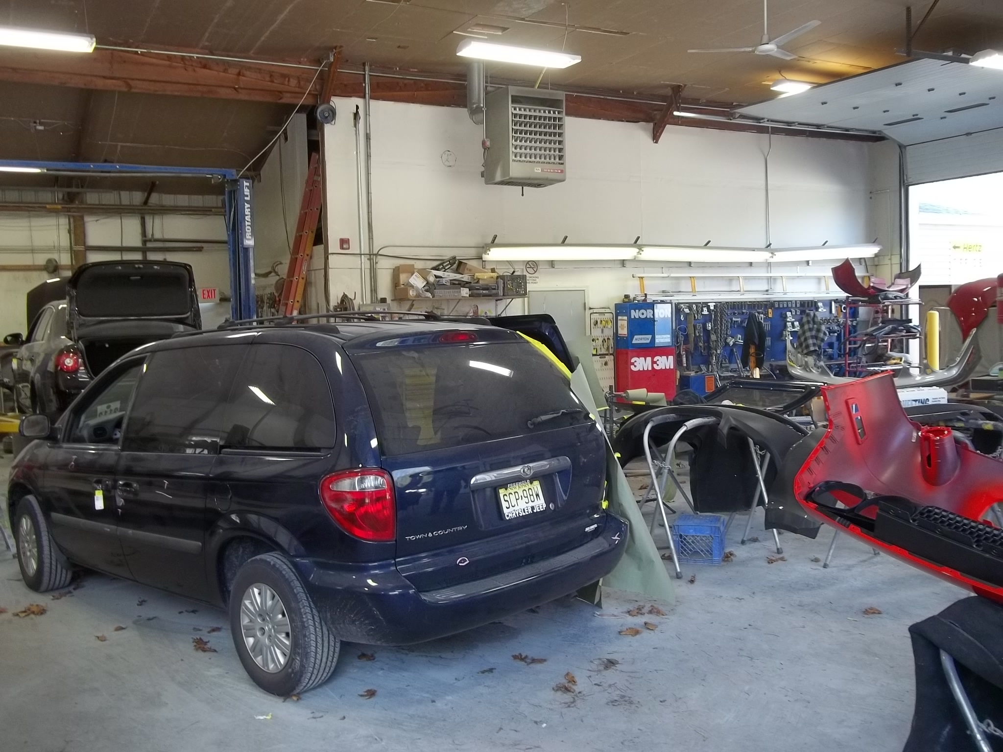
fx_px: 927
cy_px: 376
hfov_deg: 56.8
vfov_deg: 44.2
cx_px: 502
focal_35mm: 32
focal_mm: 5.7
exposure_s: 1/30
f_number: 2.9
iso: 67
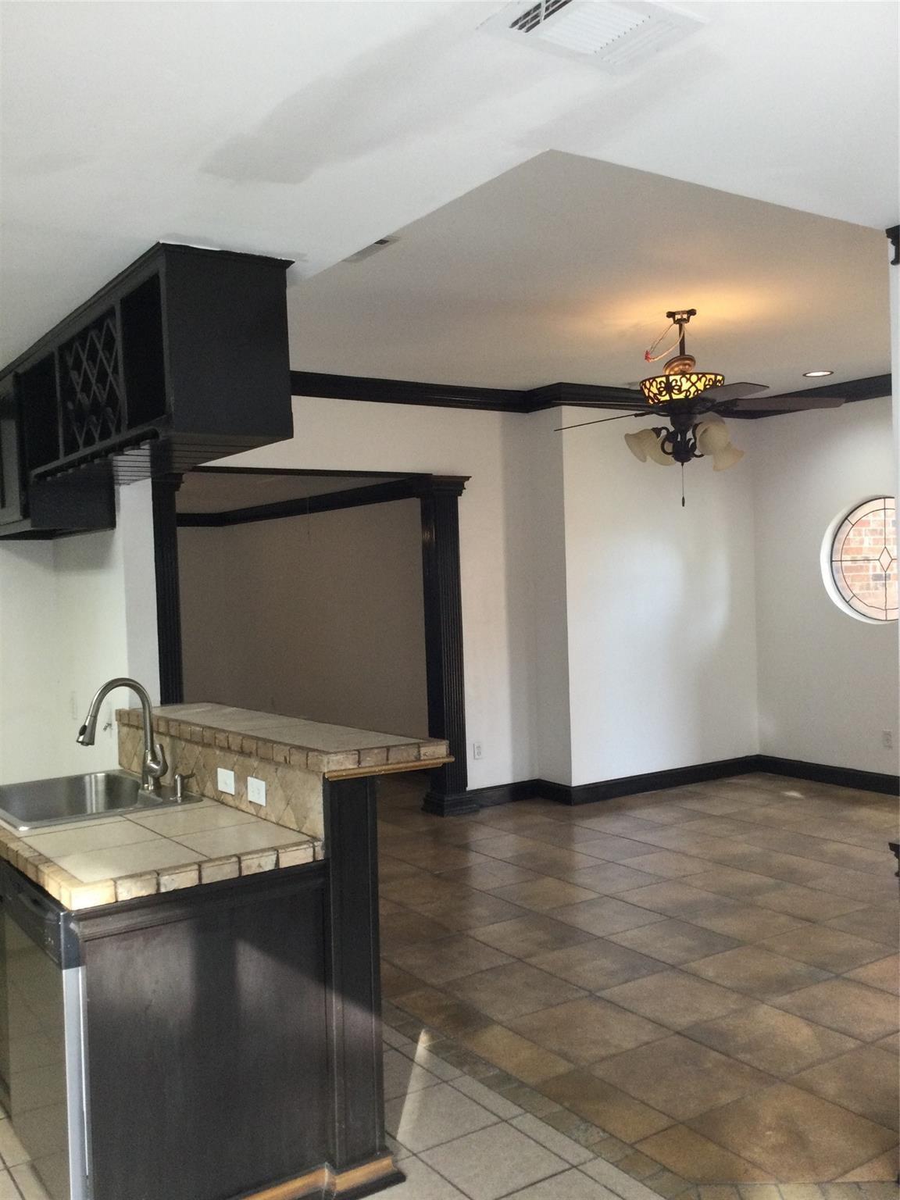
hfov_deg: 45.4
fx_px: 1075
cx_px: 450
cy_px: 600
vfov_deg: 58.4
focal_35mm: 31
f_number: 2.4
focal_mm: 3.3
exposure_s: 1/30
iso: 64
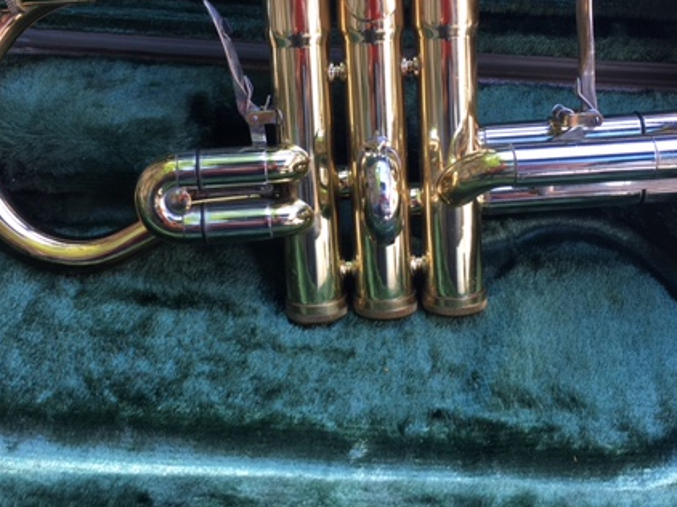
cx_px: 322
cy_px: 152
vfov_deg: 32.5
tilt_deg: -46.8
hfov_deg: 43.0
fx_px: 860
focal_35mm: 44
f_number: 2.2
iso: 25
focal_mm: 4.15
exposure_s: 1/50
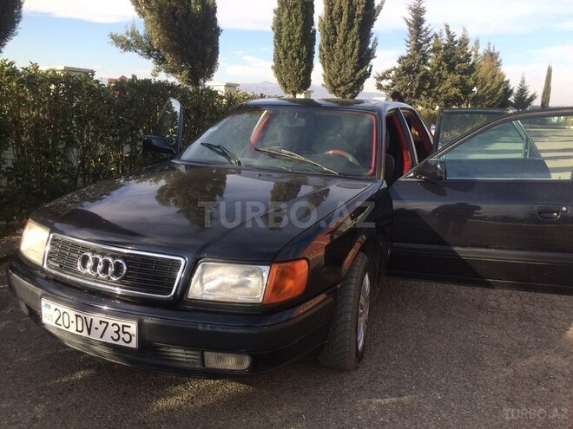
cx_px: 286
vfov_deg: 48.2
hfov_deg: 61.7
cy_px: 214
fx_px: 480
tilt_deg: -11.3
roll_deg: -3.8
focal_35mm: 29
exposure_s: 1/733
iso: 32
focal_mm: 4.15
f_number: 2.2
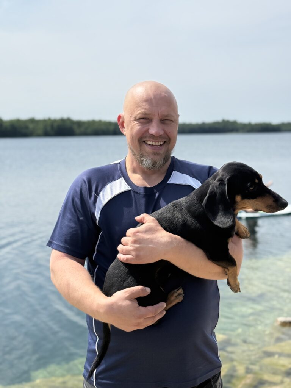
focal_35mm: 48
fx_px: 538
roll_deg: +0.8
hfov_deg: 30.3
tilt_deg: -4.1
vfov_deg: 39.7
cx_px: 146
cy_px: 194
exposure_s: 1/7143
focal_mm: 6.76
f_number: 1.78
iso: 100
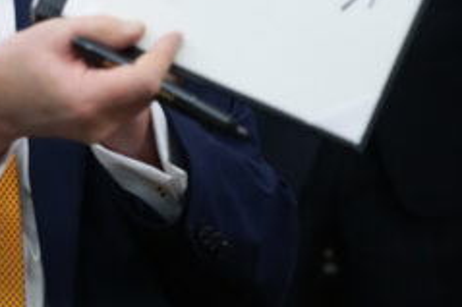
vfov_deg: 6.7
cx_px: -6
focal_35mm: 203
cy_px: -69
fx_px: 2603
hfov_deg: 10.1
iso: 4000
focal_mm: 64
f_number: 2.8
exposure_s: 1/200
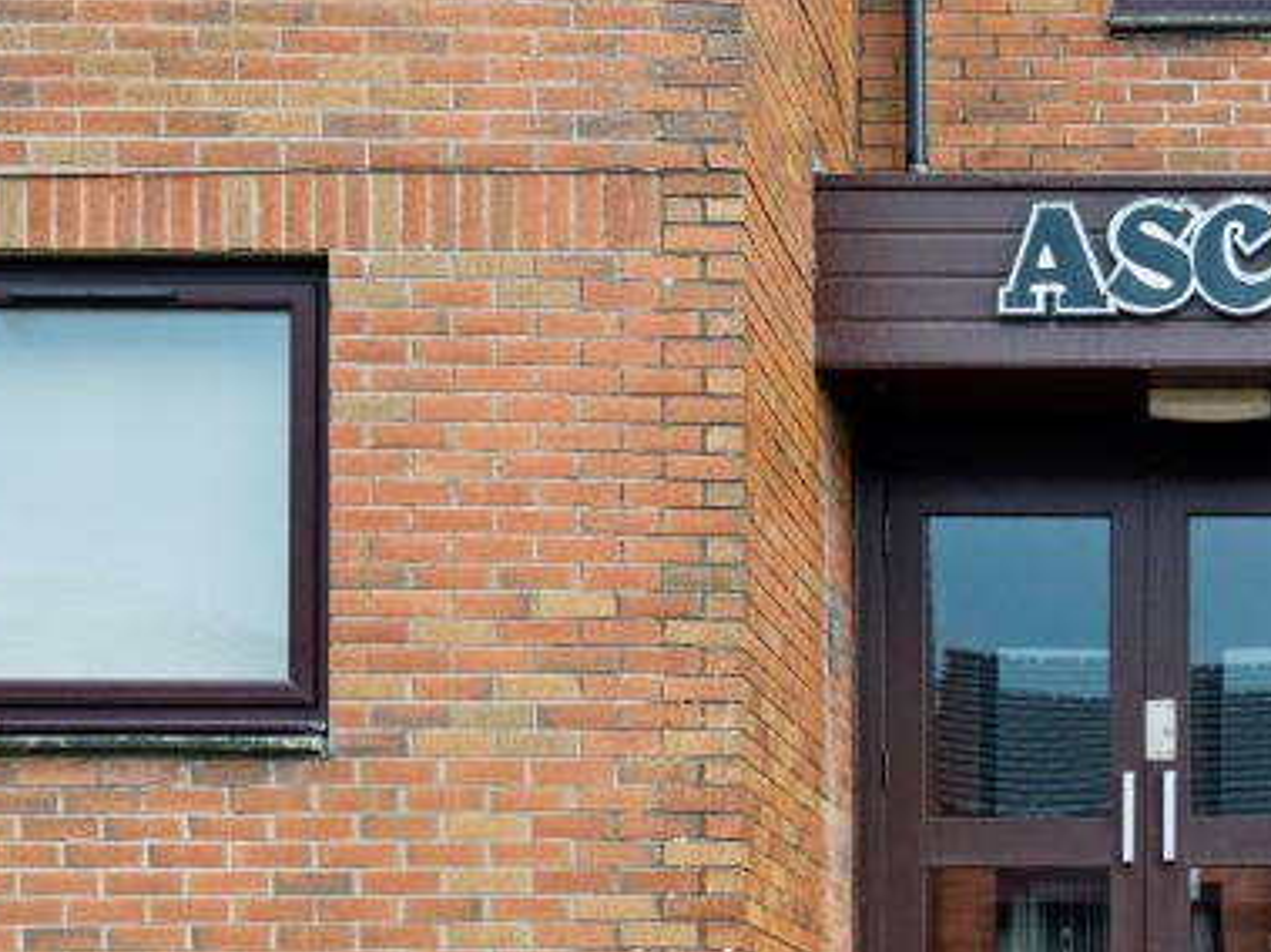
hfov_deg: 20.5
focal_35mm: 91
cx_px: 1402
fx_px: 3340
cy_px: 736
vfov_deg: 16.1
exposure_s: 1/125
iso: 800
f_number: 4
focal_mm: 35
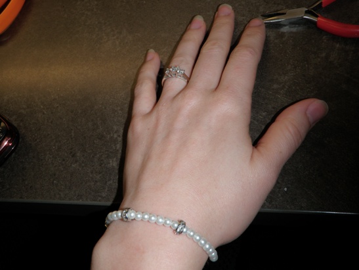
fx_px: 374
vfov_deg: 39.7
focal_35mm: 36
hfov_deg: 51.3
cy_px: 135
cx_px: 180
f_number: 6.3
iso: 50
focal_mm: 6.53
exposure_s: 1/40
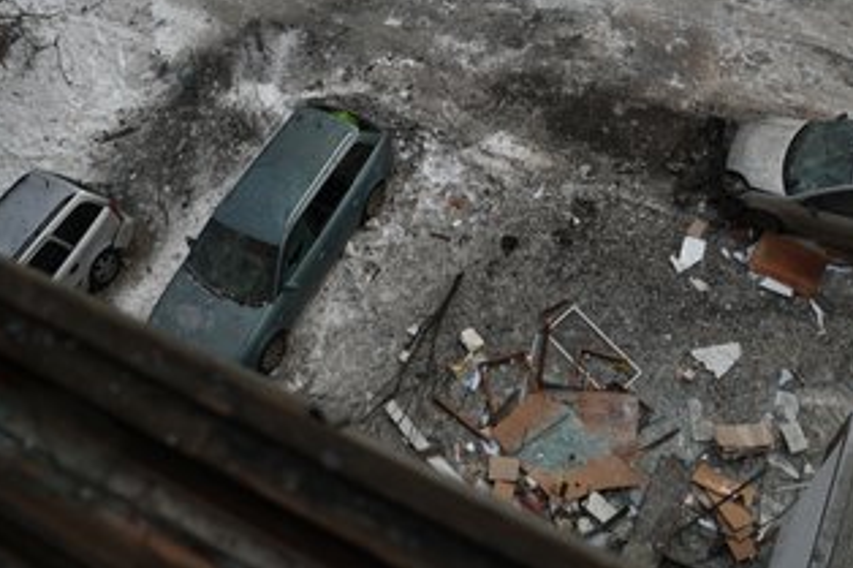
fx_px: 876
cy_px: 213
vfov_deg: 35.7
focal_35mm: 37
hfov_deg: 51.8
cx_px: 478
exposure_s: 1/160
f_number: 2.8
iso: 50
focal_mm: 29
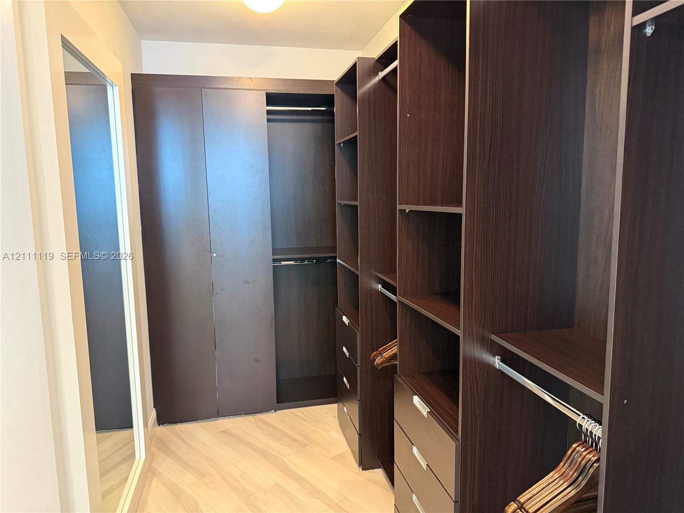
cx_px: 342
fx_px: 474
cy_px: 256
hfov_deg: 71.6
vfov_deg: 56.8
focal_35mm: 24
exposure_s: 1/40
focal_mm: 6.76
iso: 800
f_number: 1.78
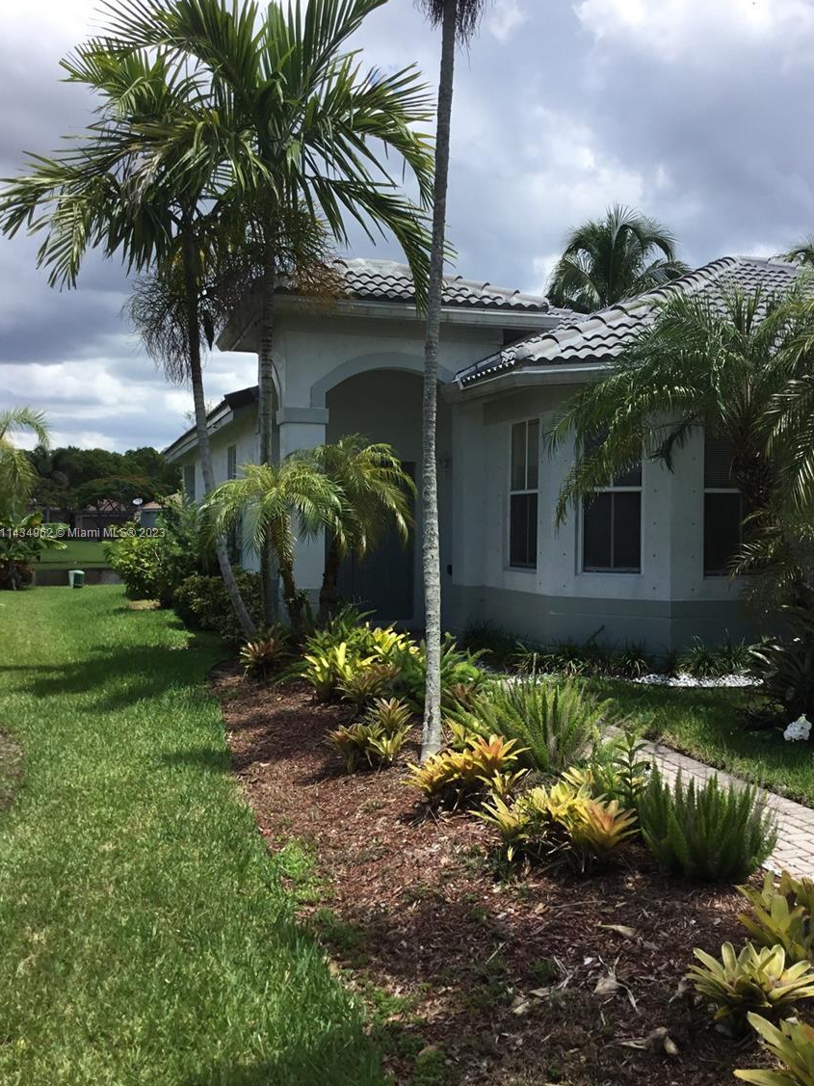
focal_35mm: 33
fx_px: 1035
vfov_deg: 55.4
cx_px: 423
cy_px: 534
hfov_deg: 42.9
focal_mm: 3.3
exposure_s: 1/1235
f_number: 2.4
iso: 25
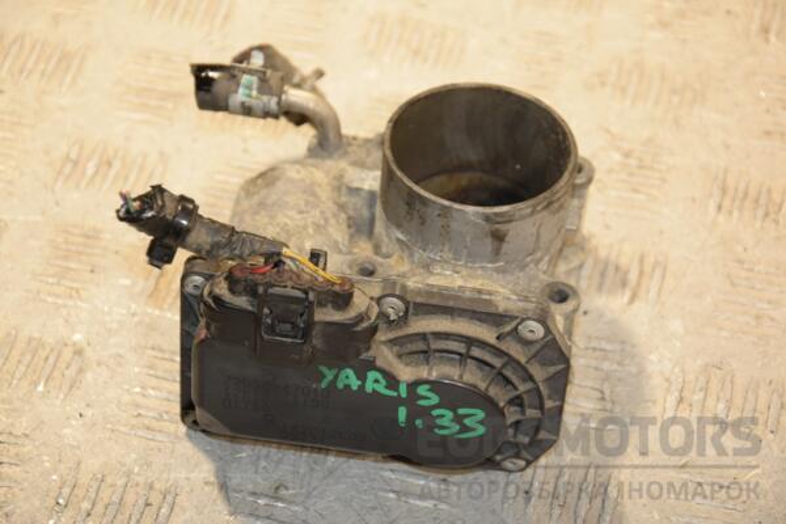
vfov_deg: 11.4
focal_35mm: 120
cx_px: 393
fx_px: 2620
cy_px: 262
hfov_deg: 17.1
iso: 800
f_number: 5.6
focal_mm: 80
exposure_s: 1/200
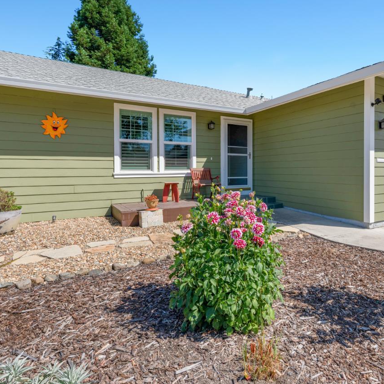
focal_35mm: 21
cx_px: 250
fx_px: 264
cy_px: 172
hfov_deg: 70.4
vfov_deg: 71.9
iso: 200
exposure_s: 1/200
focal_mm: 14
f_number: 10
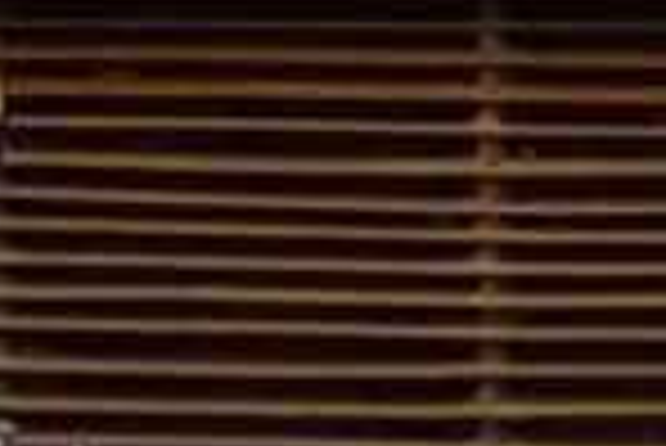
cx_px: 1634
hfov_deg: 7.9
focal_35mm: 241
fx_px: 4463
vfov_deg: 5.3
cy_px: -1023
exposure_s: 1/1000
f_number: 3.8
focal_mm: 22
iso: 800
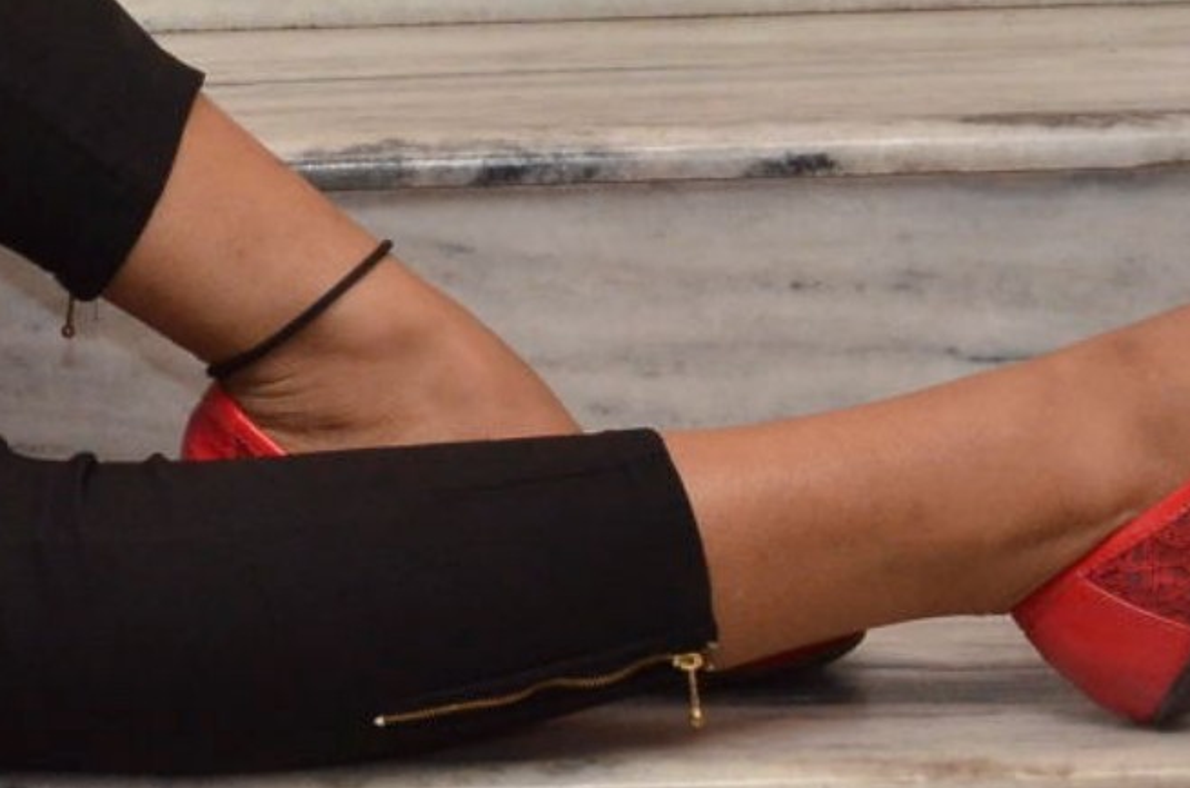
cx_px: 49
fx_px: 5477
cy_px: -251
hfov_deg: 12.3
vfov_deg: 8.1
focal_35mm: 166
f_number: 8
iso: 2000
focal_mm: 32
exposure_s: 1/125
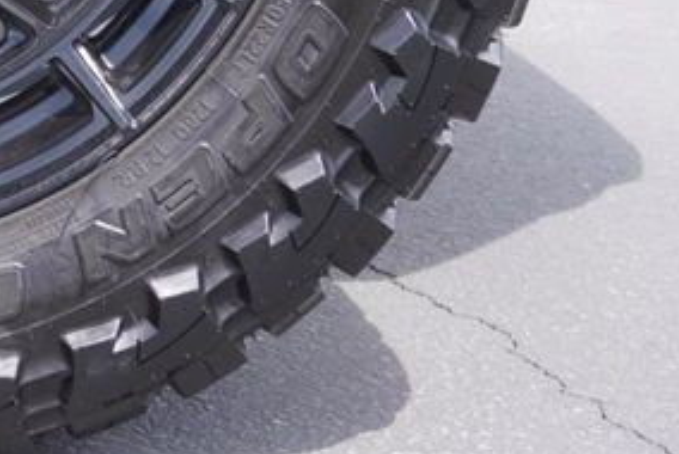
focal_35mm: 108
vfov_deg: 12.0
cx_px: -234
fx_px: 2039
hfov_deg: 17.6
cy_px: -284
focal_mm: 20
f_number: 5.6
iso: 100
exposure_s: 1/125
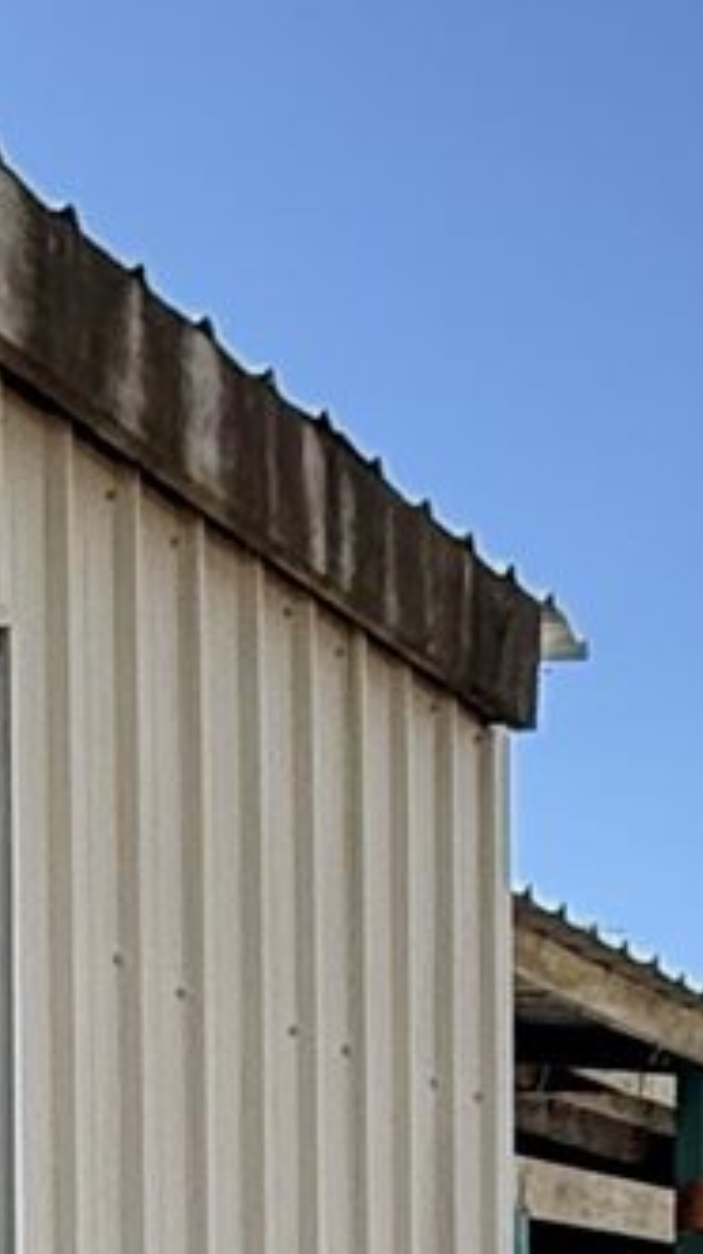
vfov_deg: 18.0
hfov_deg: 10.8
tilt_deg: -2.6
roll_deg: +0.5
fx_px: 3524
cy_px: 1900
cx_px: -461
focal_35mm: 106
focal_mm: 2.22
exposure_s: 1/799
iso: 64
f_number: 2.2
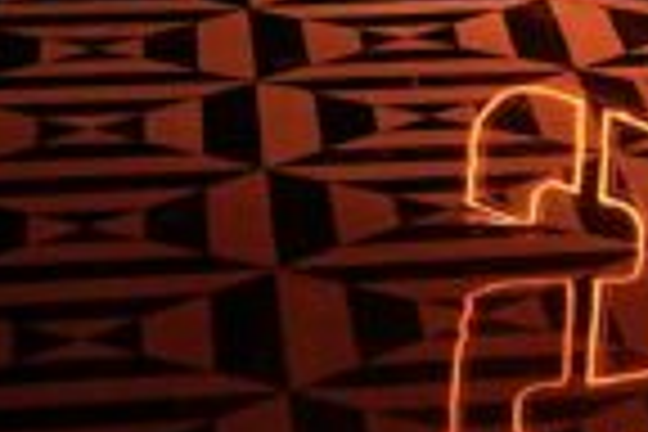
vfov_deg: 5.5
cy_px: -950
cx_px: 1282
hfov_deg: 8.4
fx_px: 4194
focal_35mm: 233
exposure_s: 1/200
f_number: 2
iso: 200
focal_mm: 35
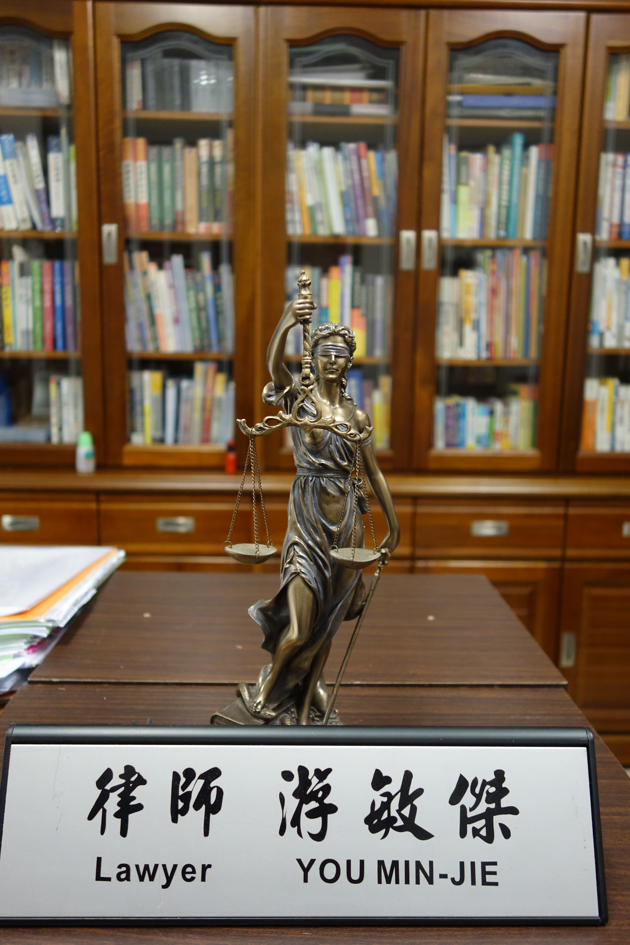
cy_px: 472
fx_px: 814
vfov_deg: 60.3
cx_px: 315
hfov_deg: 42.3
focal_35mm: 31
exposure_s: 1/40
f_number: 2.2
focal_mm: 11.6
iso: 500
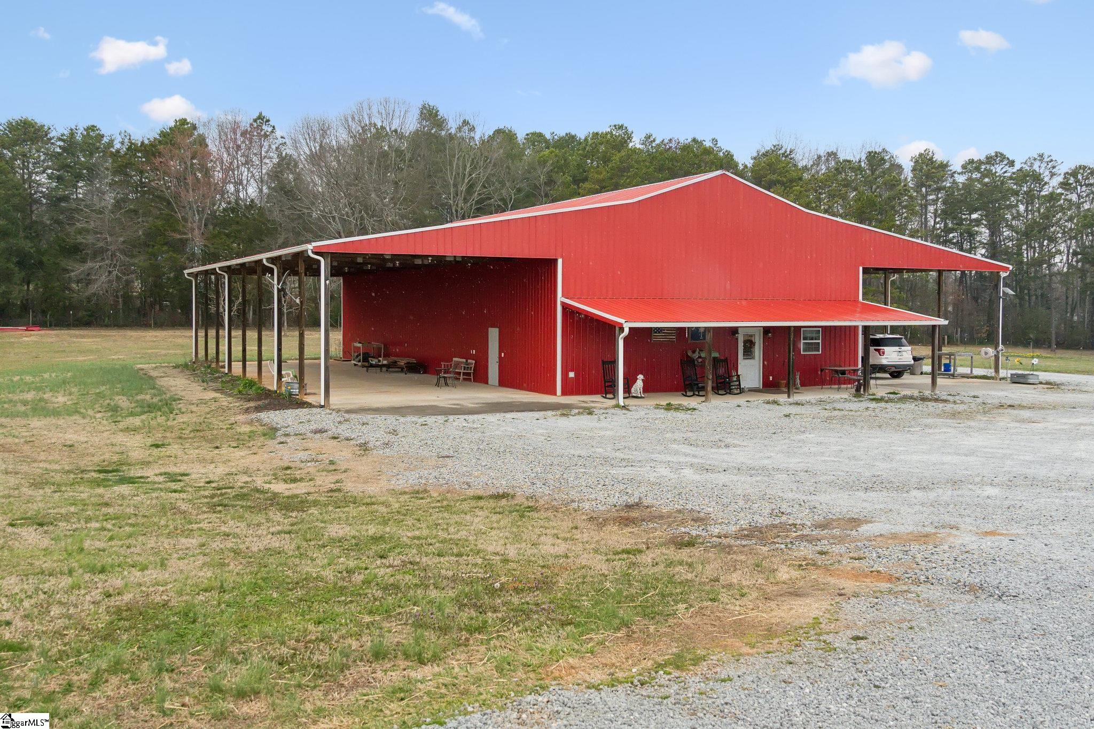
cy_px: 364
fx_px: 1003
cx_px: 547
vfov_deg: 40.0
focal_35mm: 33
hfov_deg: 57.2
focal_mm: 22
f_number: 4
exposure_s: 1/1250
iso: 2000
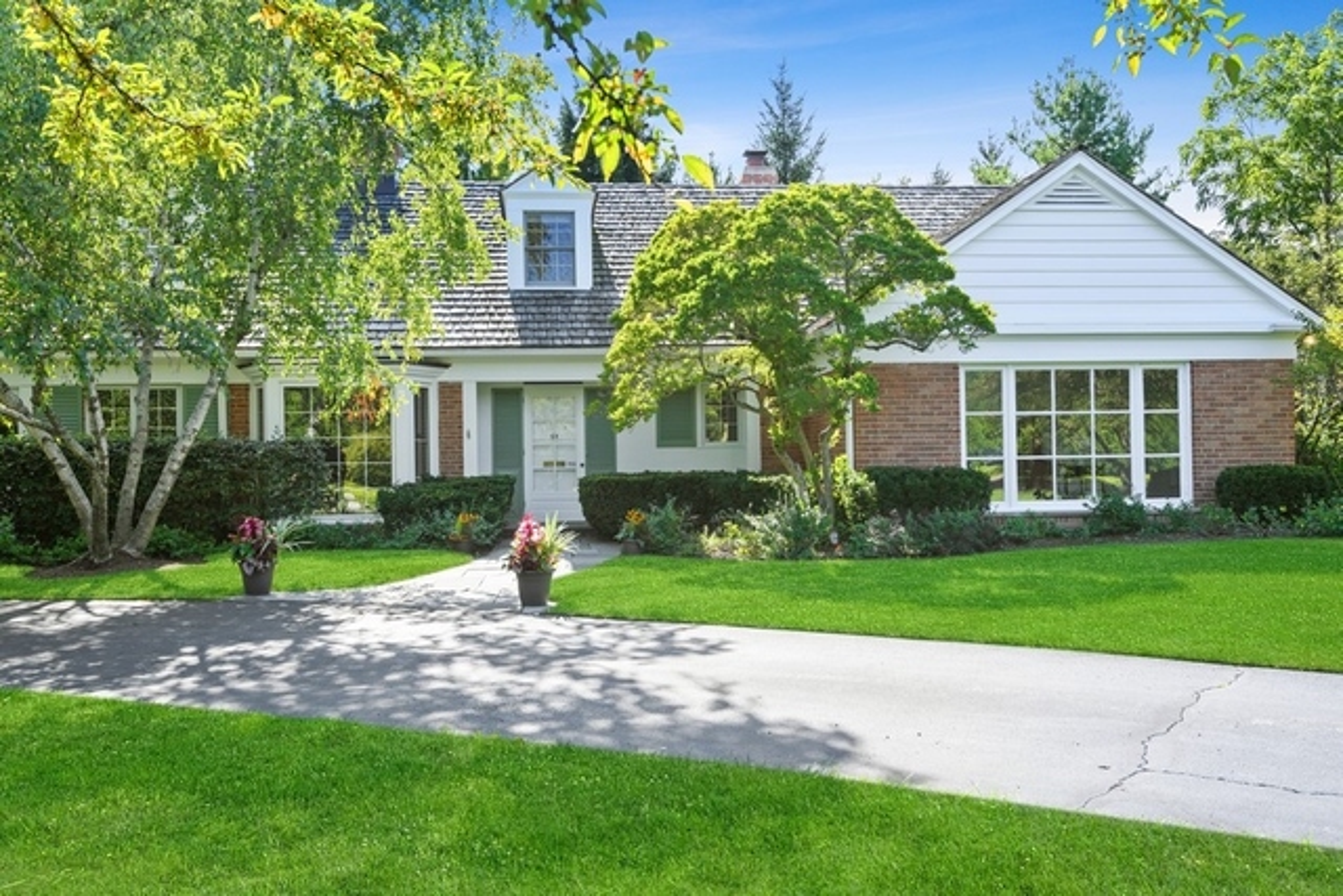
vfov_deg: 42.3
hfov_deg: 60.3
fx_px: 1157
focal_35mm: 31
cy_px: 448
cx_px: 672
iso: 200
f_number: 9.5
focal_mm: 31
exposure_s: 1/60
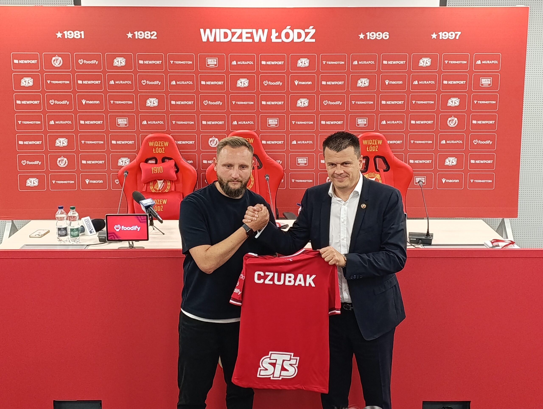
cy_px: 204
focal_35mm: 46
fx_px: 723
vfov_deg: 31.6
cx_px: 272
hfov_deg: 41.2
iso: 1106
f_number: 1.65
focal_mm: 6.11
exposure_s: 1/100
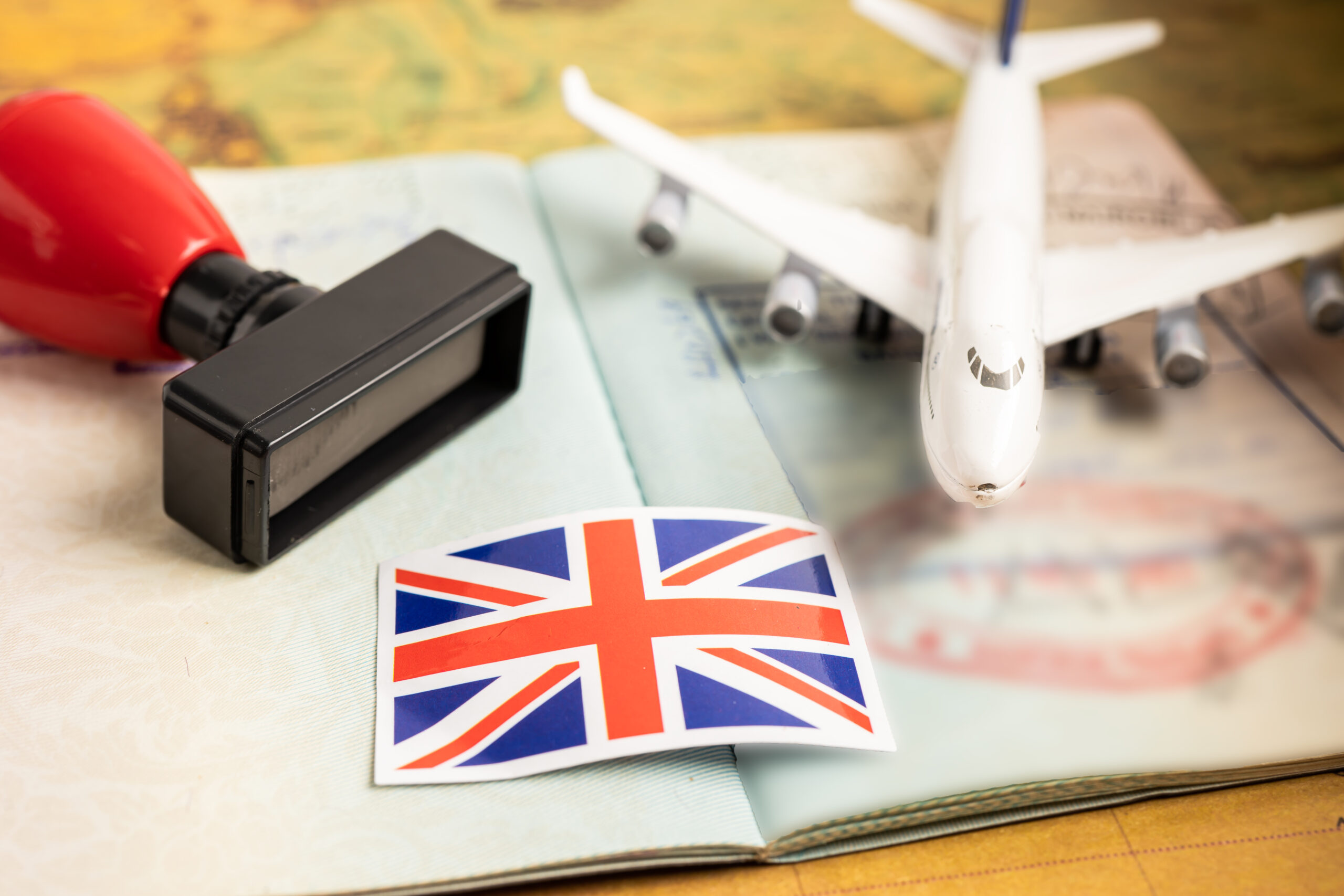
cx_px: 672
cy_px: 448
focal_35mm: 50
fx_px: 1867
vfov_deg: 27.0
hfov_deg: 39.6
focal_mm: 50
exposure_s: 1/100
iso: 100
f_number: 7.1
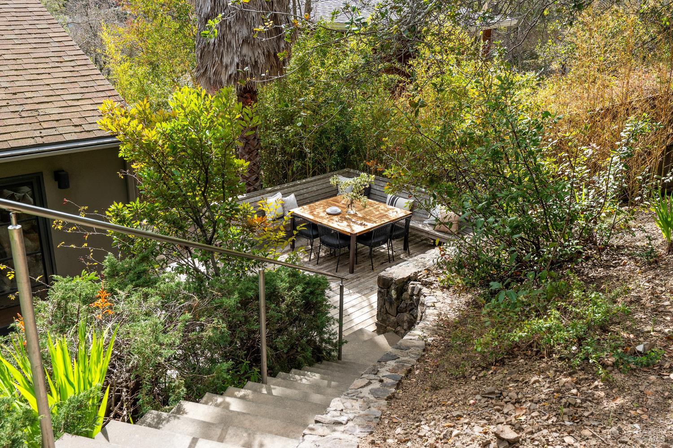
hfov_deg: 58.7
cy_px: 224
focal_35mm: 32
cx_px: 336
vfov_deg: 41.1
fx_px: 598
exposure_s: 1/400
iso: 200
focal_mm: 21.8
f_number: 5.6
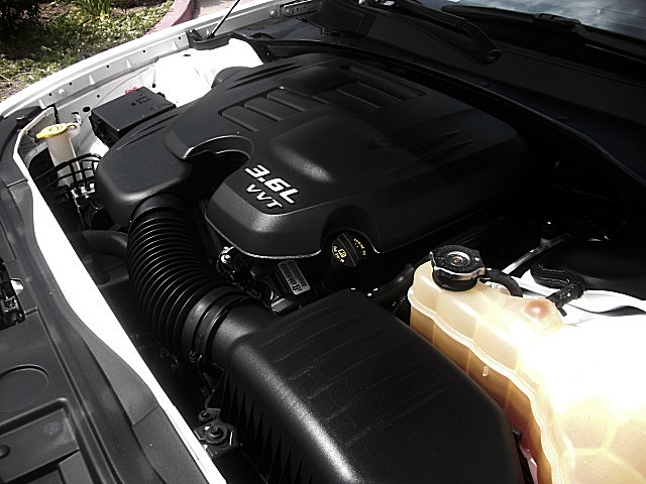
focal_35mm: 36
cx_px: 323
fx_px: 672
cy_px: 242
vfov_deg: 39.7
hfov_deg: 51.4
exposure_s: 1/320
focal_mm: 6.3
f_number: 2.8
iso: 50
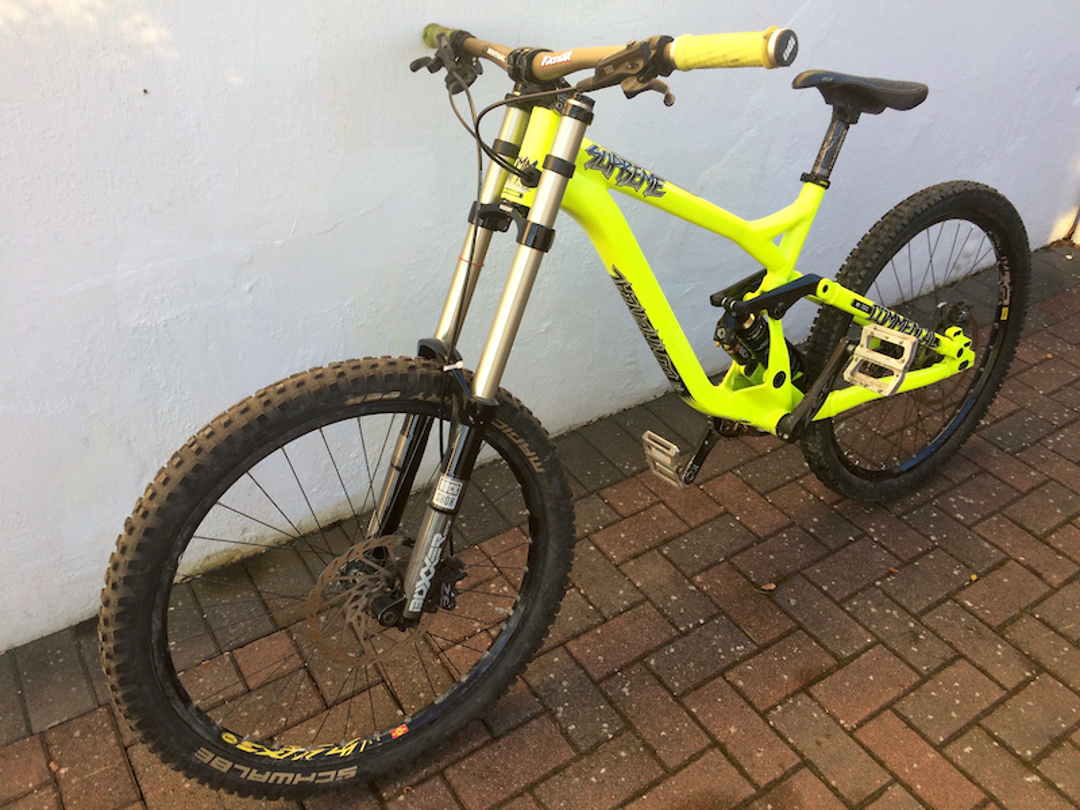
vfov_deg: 48.2
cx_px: 540
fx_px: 905
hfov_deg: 61.7
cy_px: 405
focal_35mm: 29
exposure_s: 1/119
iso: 32
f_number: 2.2
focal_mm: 4.15
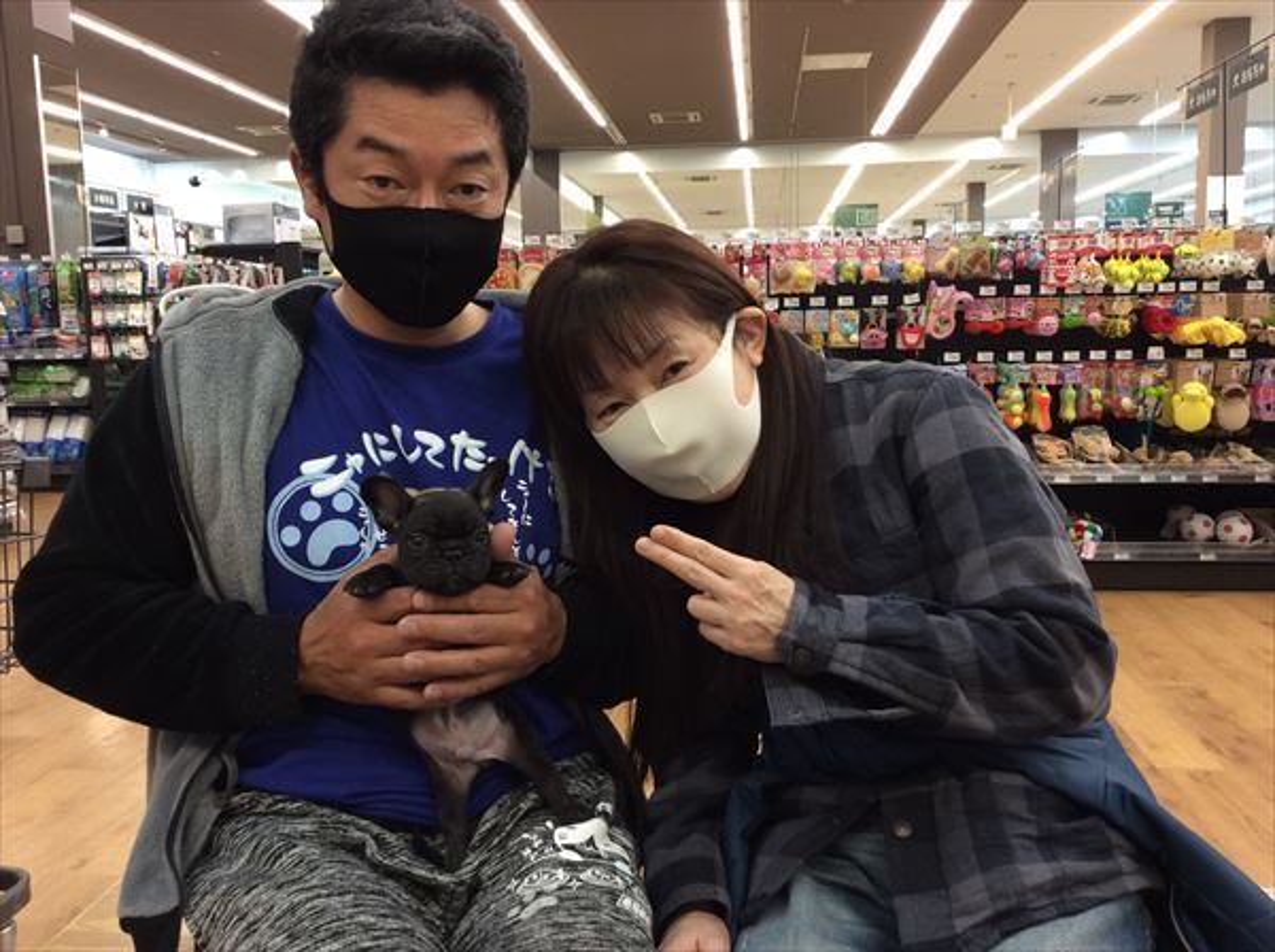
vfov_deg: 44.0
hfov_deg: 56.9
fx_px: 1177
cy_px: 476
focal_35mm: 32
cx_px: 638
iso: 64
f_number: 2.4
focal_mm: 3.3
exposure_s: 1/24
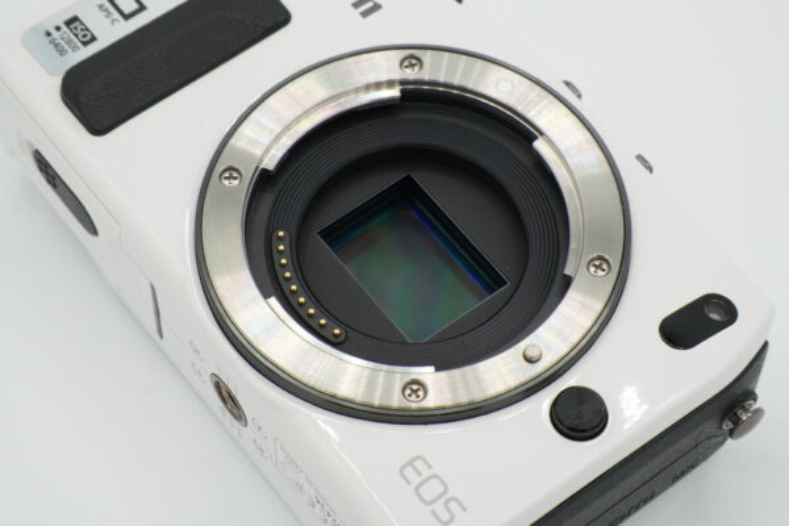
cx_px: 394
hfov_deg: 19.5
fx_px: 2301
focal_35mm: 105
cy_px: 263
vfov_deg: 13.0
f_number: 14
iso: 640
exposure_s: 1/200
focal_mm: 70
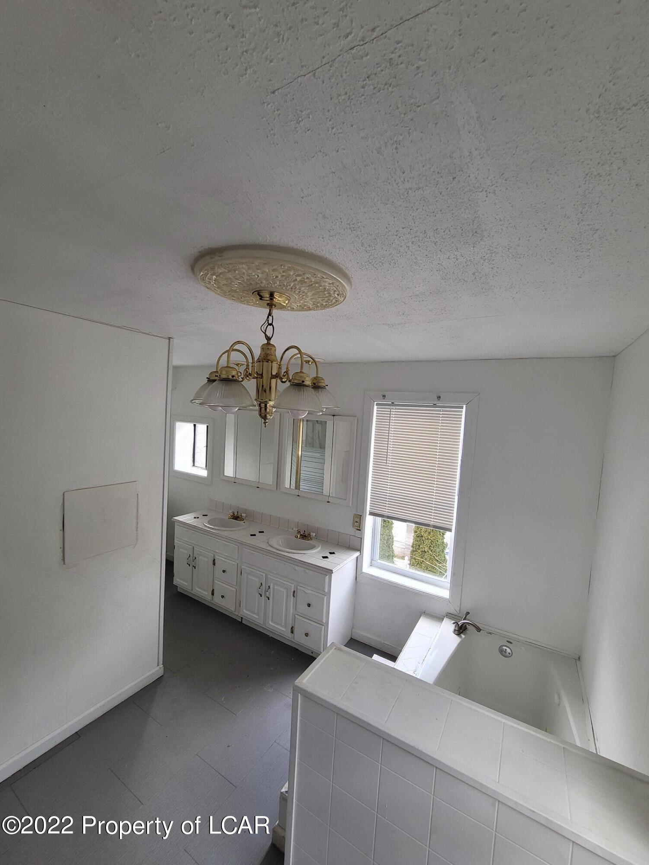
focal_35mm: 13
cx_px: 324
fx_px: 325
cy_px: 432
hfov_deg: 89.9
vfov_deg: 106.2
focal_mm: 2.2
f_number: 2.2
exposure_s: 1/59
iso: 100
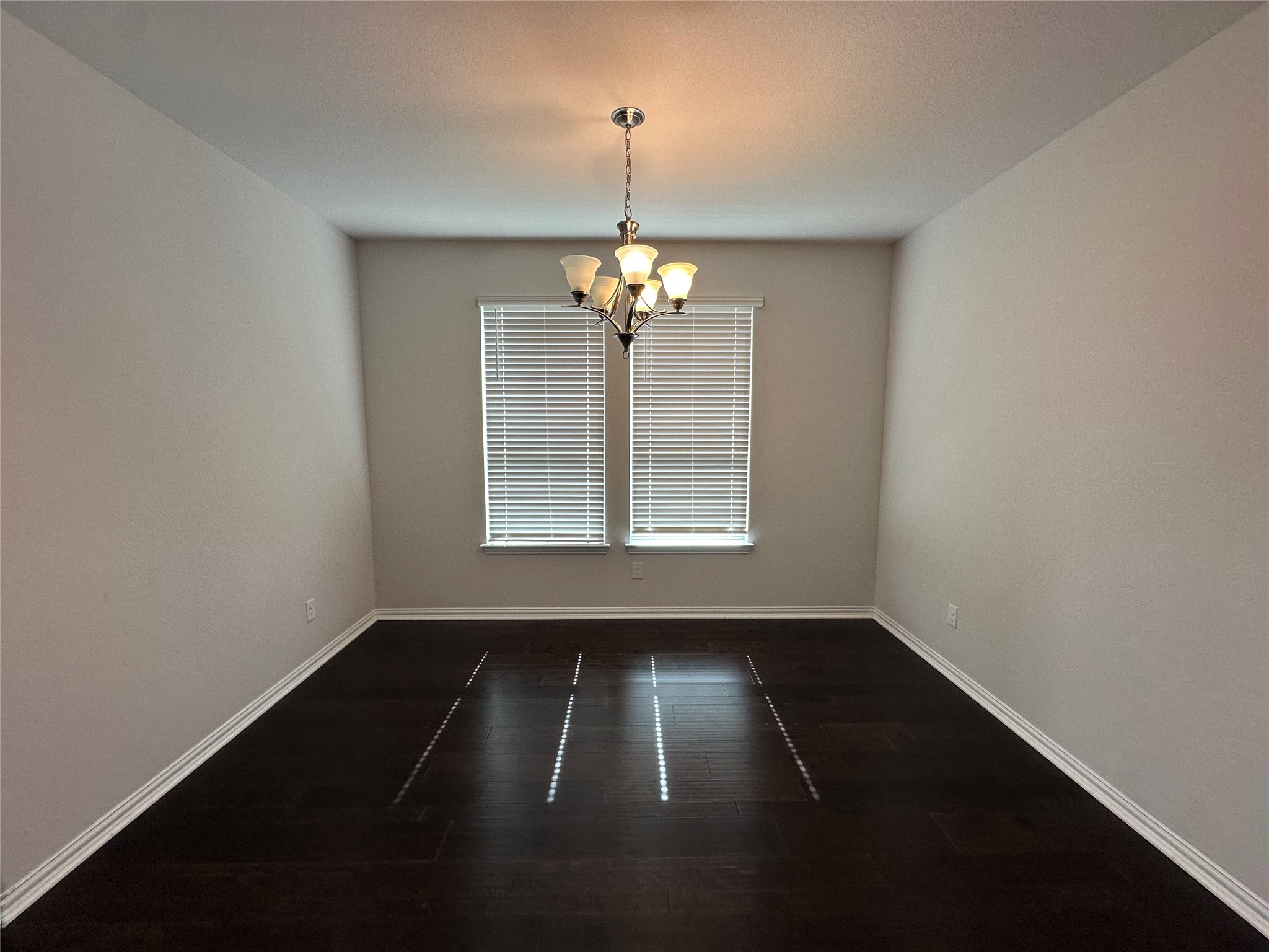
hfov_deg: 102.1
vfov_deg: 85.7
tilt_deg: -5.2
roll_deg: -0.5
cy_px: 476
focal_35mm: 14
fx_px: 513
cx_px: 634
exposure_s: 1/120
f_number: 2.2
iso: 100
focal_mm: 2.22
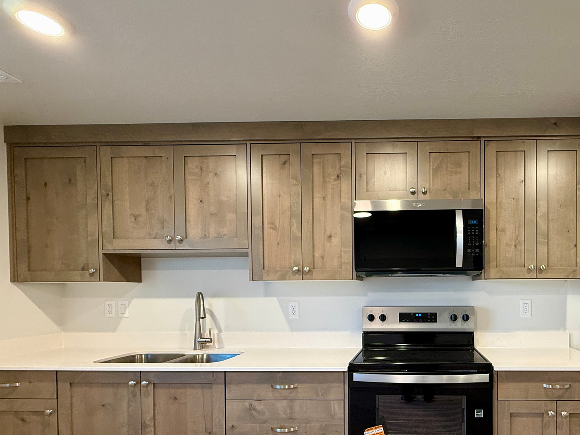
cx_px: 403
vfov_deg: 59.3
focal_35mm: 22
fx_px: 369
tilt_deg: -0.9
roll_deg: +0.3
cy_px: 299
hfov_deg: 73.2
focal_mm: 2.22
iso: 160
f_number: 2.2
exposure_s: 1/60
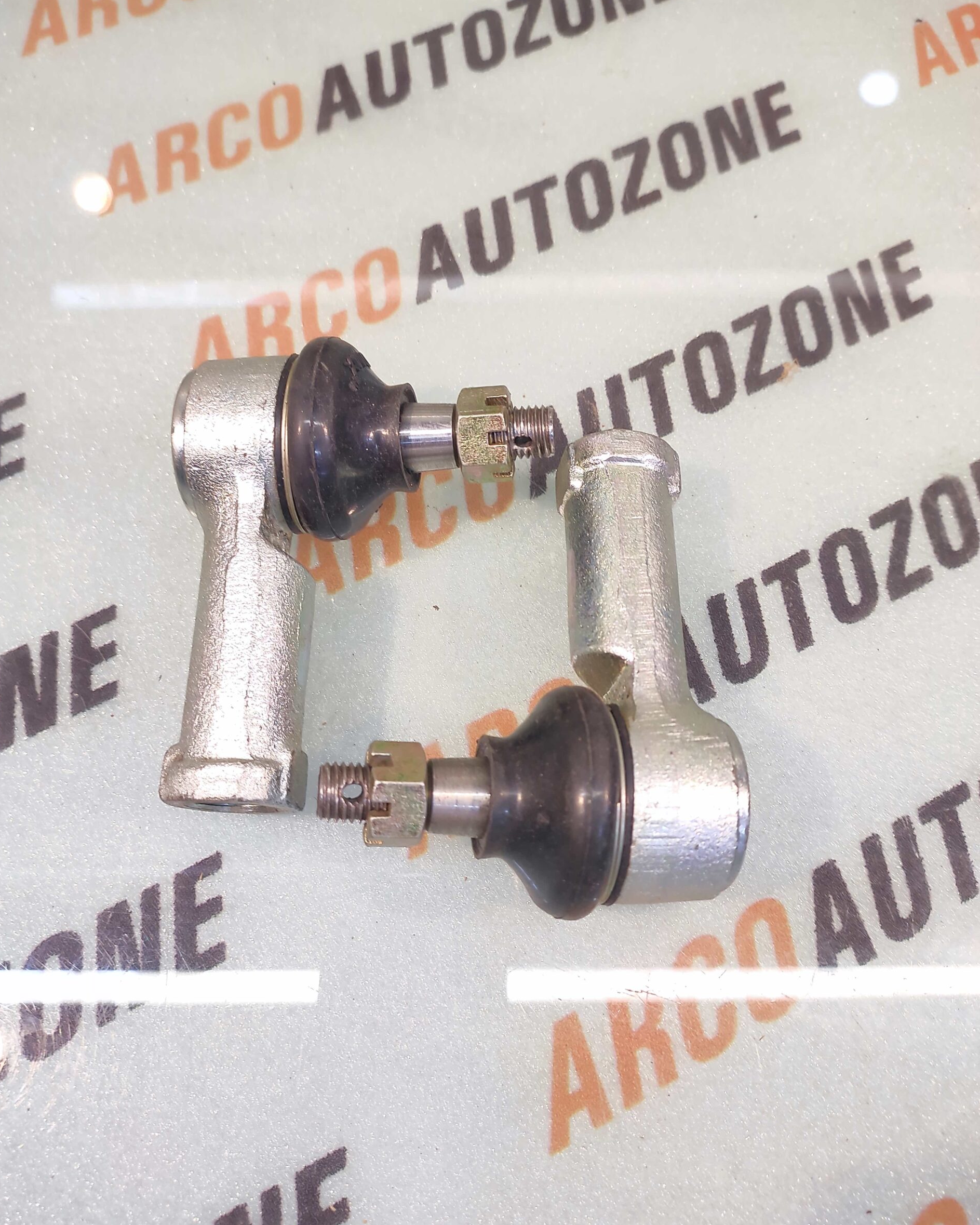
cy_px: 610
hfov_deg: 73.8
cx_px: 484
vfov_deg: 86.4
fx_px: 652
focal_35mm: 18
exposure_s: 1/33
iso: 198
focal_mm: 4.74
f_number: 1.79
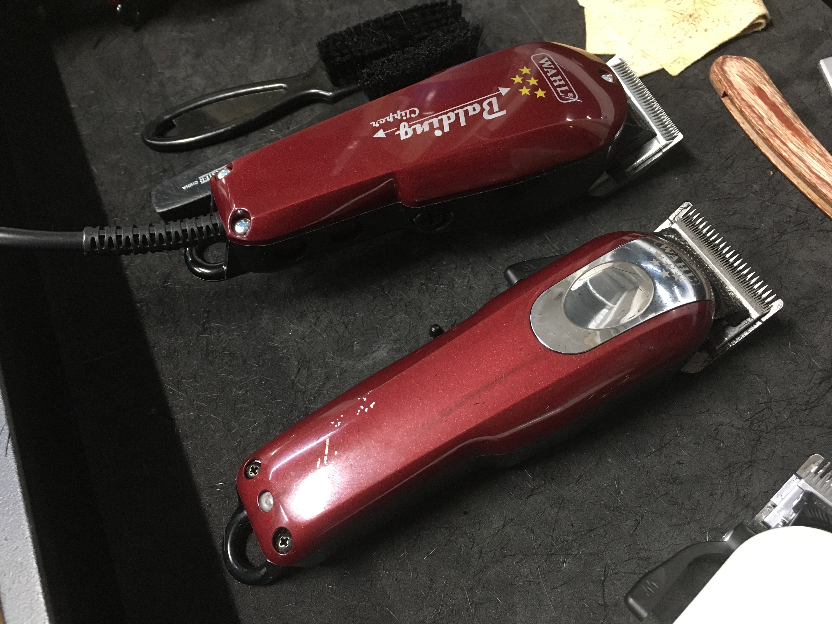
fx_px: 697
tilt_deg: -62.4
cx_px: 416
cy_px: 312
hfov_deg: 61.7
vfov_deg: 48.2
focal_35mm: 29
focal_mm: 4.15
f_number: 2.2
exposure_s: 1/30
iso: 160
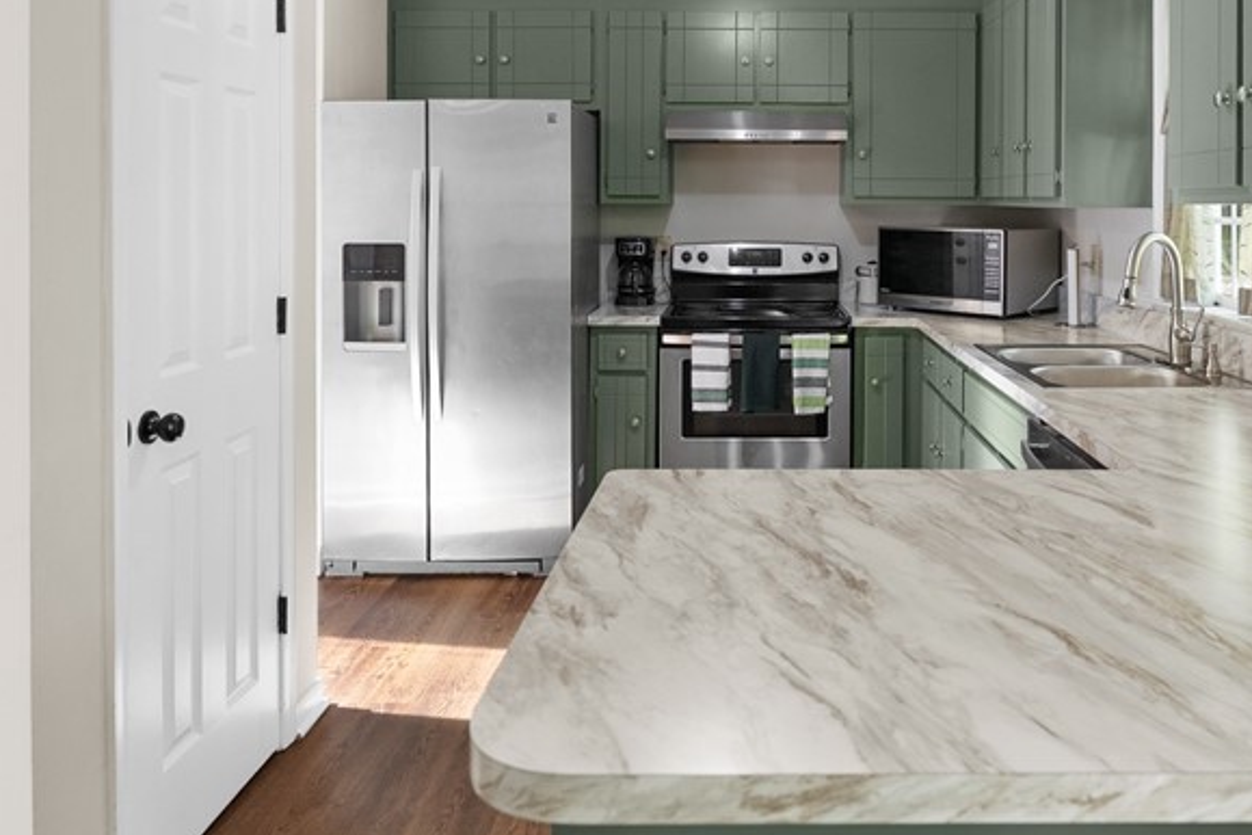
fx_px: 1076
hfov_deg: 59.9
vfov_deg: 41.1
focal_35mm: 31
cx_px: 754
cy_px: 206
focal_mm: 16.5
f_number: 4
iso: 1250
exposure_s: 1/40
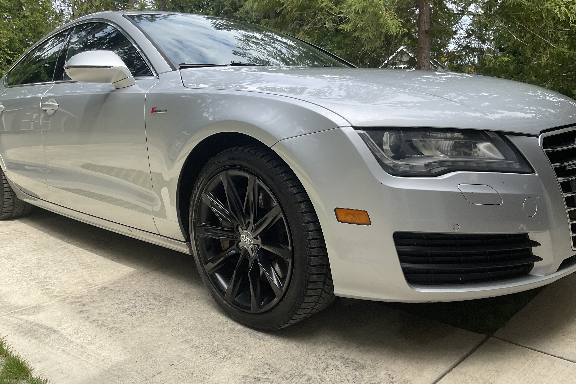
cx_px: 281
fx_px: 496
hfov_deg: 60.3
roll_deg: -0.3
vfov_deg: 42.3
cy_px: 198
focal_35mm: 31
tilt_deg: -12.8
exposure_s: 1/700
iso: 16
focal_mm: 3
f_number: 1.8
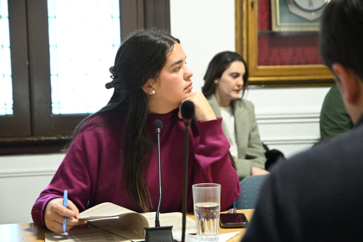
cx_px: 182
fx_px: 756
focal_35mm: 75
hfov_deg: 27.0
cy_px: 121
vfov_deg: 18.2
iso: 5000
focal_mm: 50
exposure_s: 1/160
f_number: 3.5
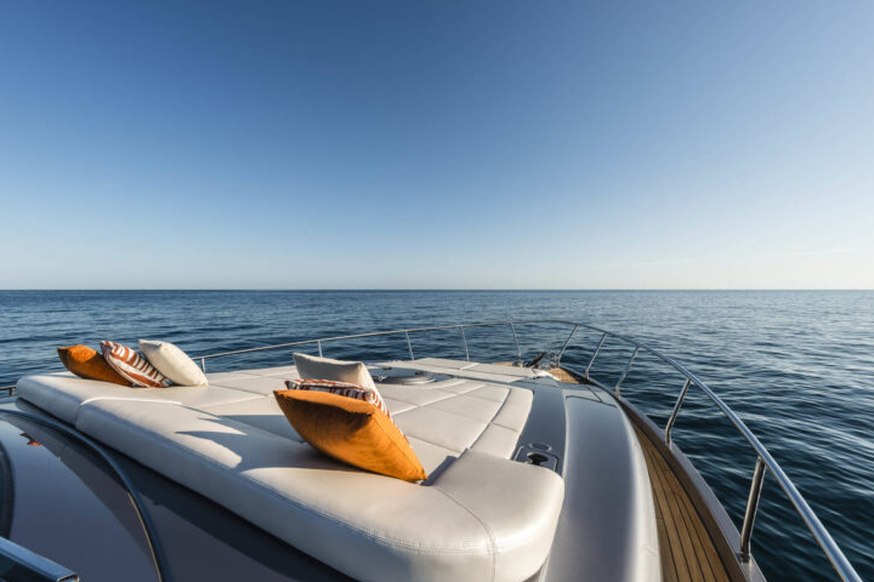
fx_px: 388
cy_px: 295
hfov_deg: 96.7
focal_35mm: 16
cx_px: 435
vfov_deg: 73.7
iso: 100
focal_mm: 15
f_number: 8
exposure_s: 1/640
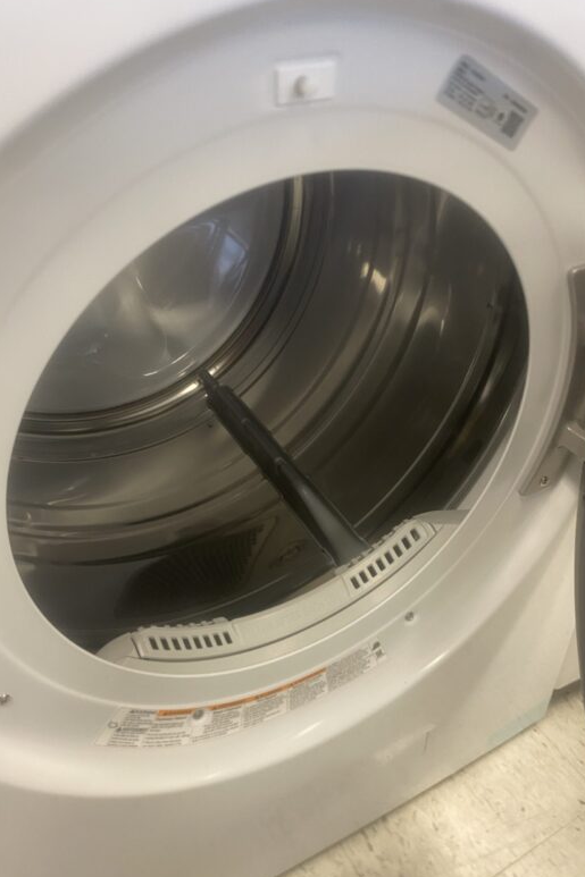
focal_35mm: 28
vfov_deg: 65.5
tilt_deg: -35.5
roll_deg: +2.2
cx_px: 264
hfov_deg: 46.3
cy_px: 438
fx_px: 683
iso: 100
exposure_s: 1/43
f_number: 1.8
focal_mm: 4.25
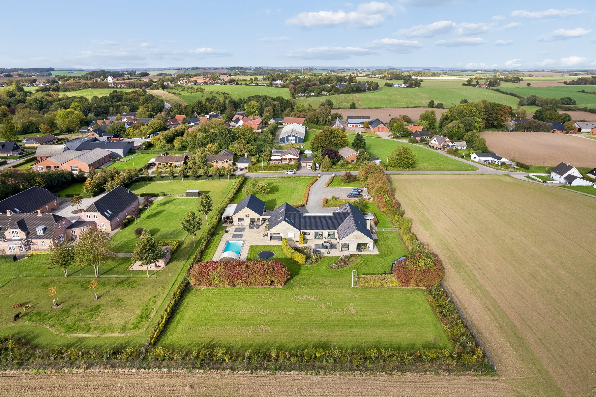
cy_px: 198
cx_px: 298
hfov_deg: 78.6
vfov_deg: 57.2
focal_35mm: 22
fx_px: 364
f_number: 2.8
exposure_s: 1/1250
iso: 120
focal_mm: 8.4
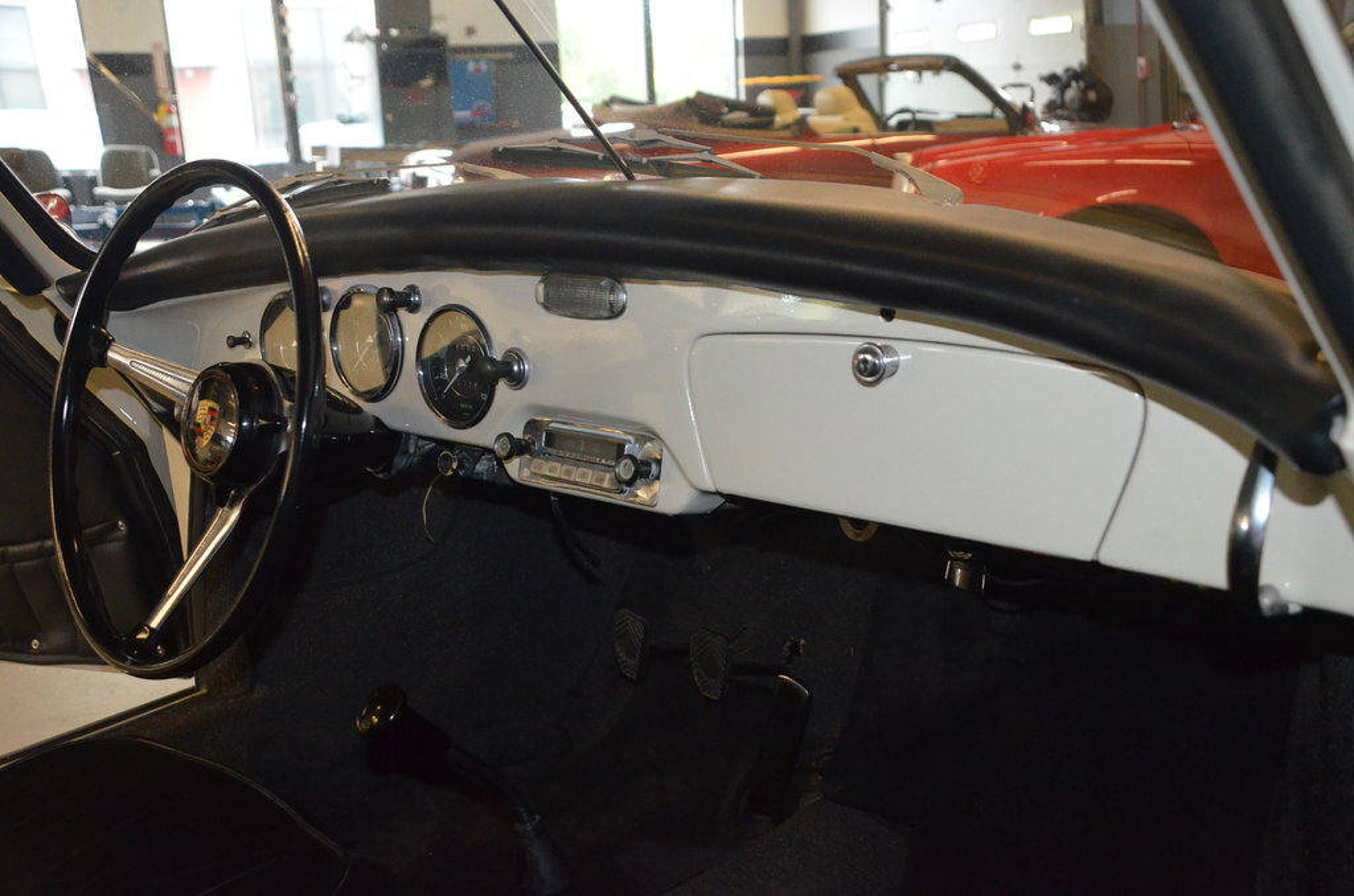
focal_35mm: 36
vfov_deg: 36.7
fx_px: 1351
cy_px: 448
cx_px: 677
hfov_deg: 53.2
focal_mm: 24
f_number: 3.8
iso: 3200
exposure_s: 1/60
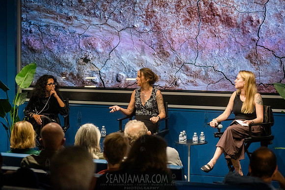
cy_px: 95
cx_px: 142
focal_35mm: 100
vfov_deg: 13.7
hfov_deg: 20.4
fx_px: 792
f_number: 4
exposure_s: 1/250
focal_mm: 100
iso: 6400
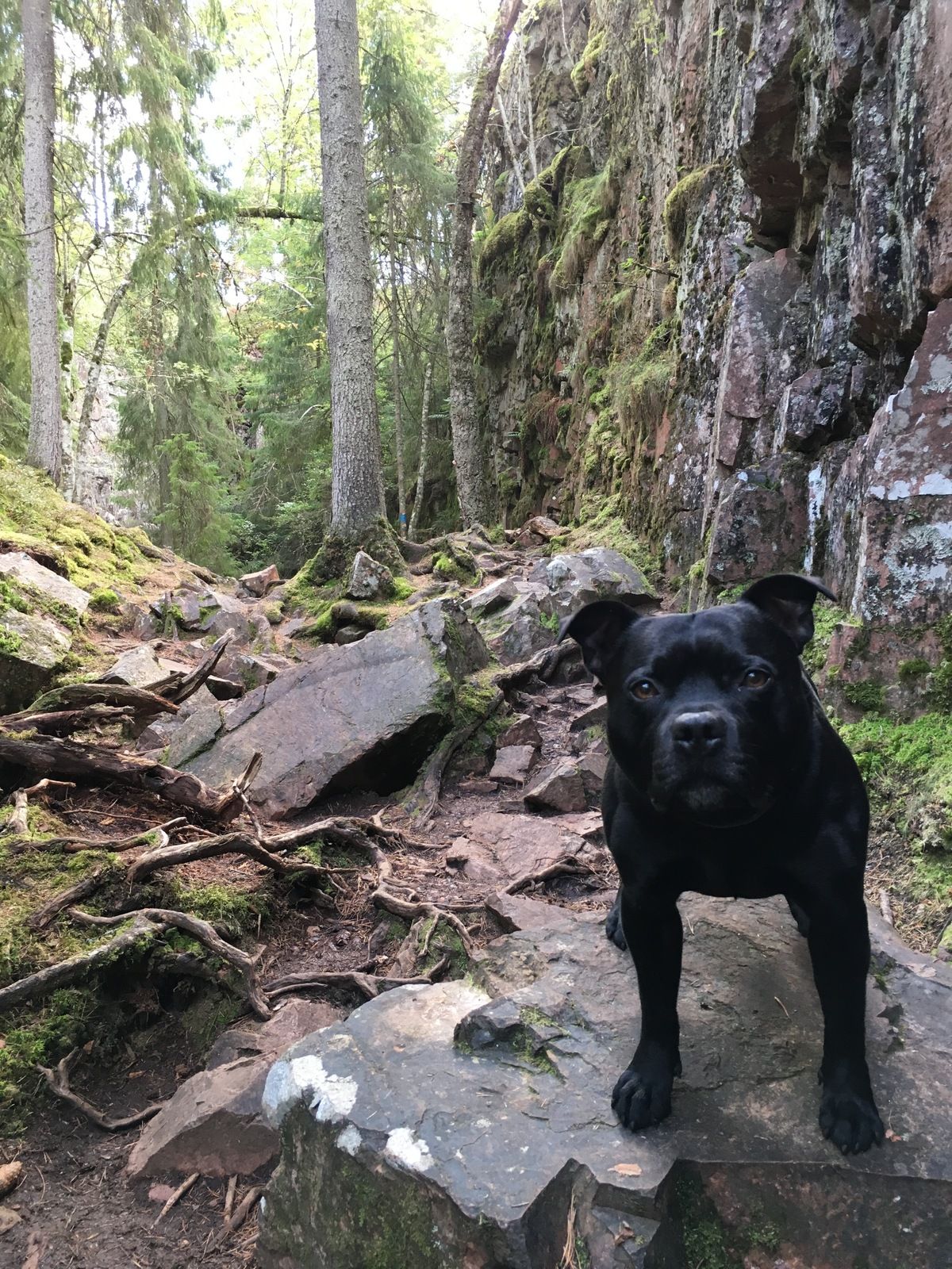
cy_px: 634
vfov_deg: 61.7
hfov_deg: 48.2
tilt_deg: -2.8
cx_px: 476
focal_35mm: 29
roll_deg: +1.5
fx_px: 1063
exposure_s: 1/33
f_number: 2.2
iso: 50
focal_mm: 4.15
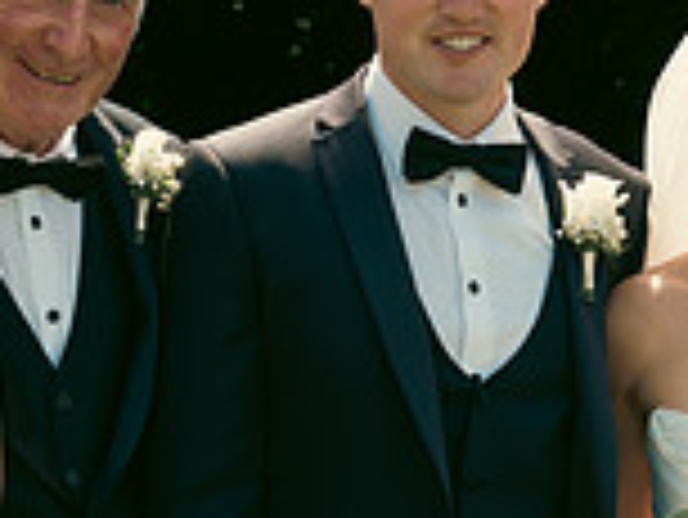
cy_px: 439
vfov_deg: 6.3
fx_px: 4714
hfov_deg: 8.3
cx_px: 728
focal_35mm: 237
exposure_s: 1/640
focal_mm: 65
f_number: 7.1
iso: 640
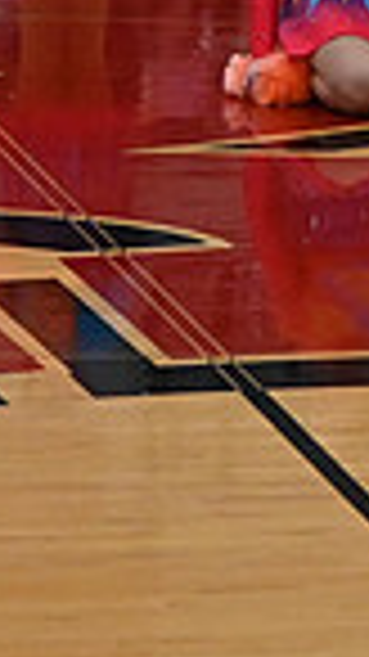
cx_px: 1206
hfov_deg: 2.7
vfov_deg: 4.9
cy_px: -110
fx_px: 7628
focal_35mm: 438
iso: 5000
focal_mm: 70
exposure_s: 1/500
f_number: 4
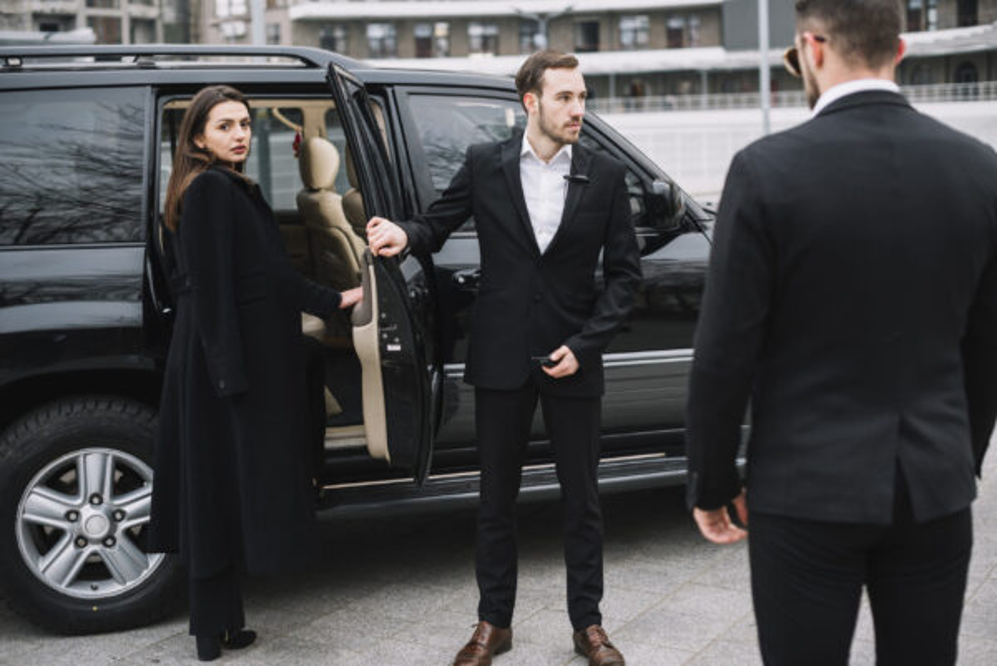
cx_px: 498
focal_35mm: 50
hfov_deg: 39.6
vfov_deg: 27.0
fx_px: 1386
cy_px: 333
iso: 500
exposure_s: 1/160
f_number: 2.5
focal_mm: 50
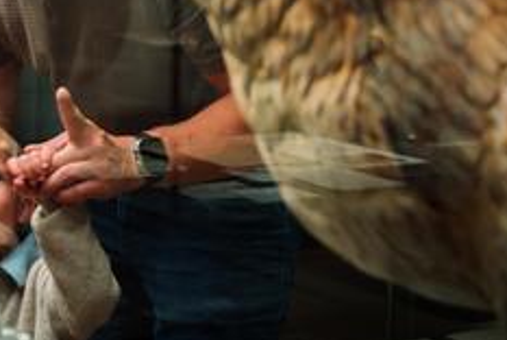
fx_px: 1325
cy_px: -48
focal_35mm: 94
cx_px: -99
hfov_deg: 20.3
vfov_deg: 14.2
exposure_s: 1/50
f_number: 2.8
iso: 1250
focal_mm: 34
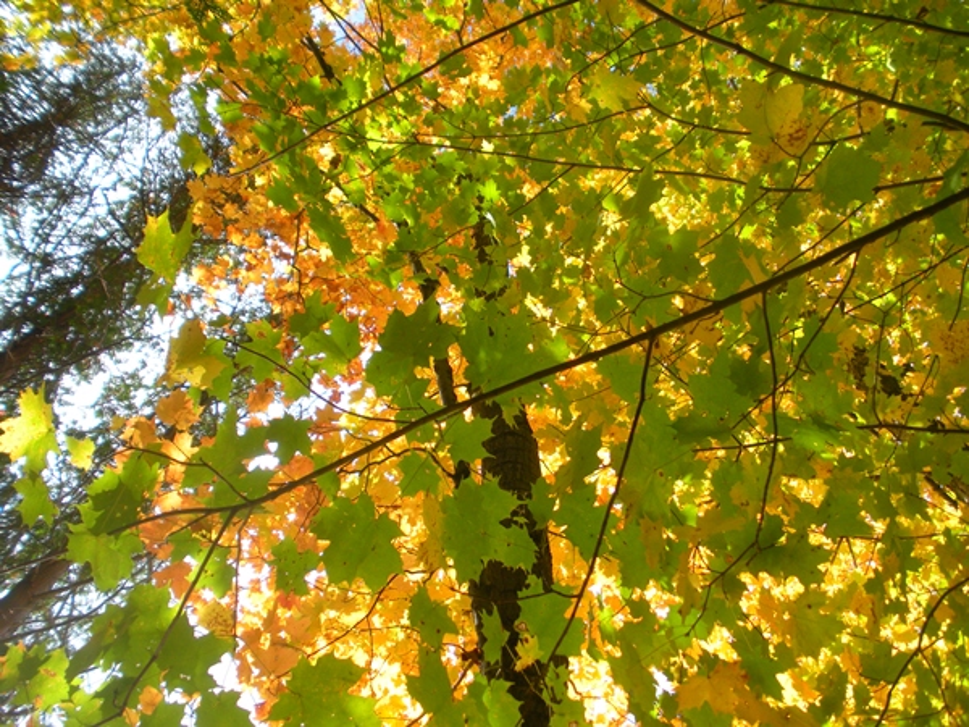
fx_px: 1008
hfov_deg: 51.4
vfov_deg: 39.7
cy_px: 364
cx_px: 484
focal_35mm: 36
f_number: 3.5
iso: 64
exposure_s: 1/181
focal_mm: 6.3
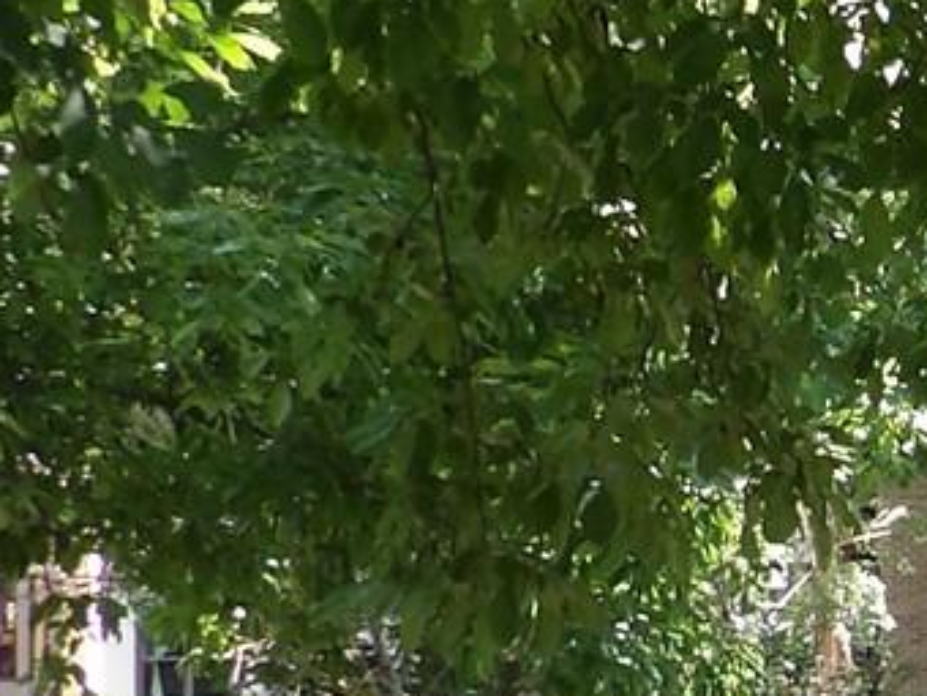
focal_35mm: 113
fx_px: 3026
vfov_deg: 13.0
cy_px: 584
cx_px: 1960
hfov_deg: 14.1
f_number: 2.8
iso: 100
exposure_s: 1/67
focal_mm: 4.3
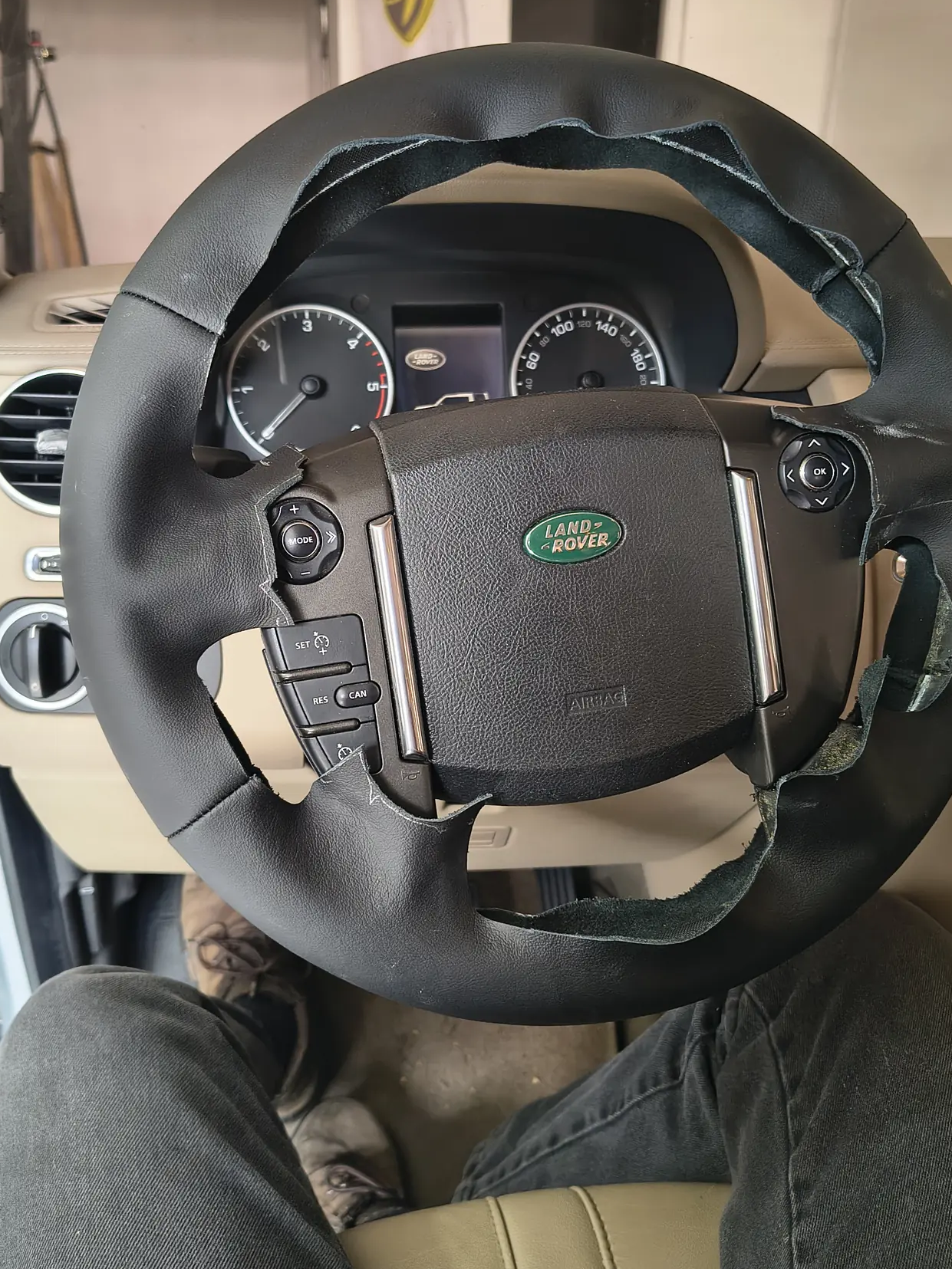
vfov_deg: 61.7
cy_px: 617
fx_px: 1064
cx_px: 453
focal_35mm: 29
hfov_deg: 48.2
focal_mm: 5.56
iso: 699
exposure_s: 1/120
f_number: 1.8
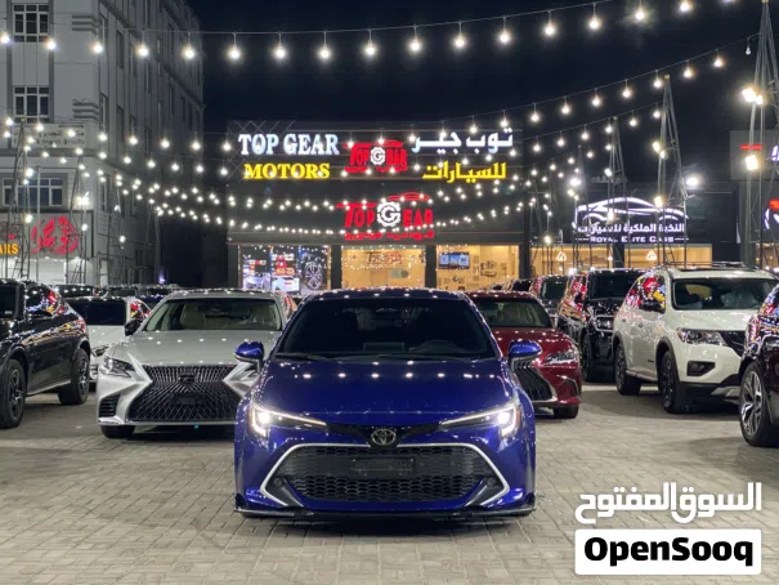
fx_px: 1238
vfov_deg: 26.6
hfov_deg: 34.9
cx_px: 381
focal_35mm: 55
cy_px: 296
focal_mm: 6
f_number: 2
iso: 250
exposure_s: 1/100
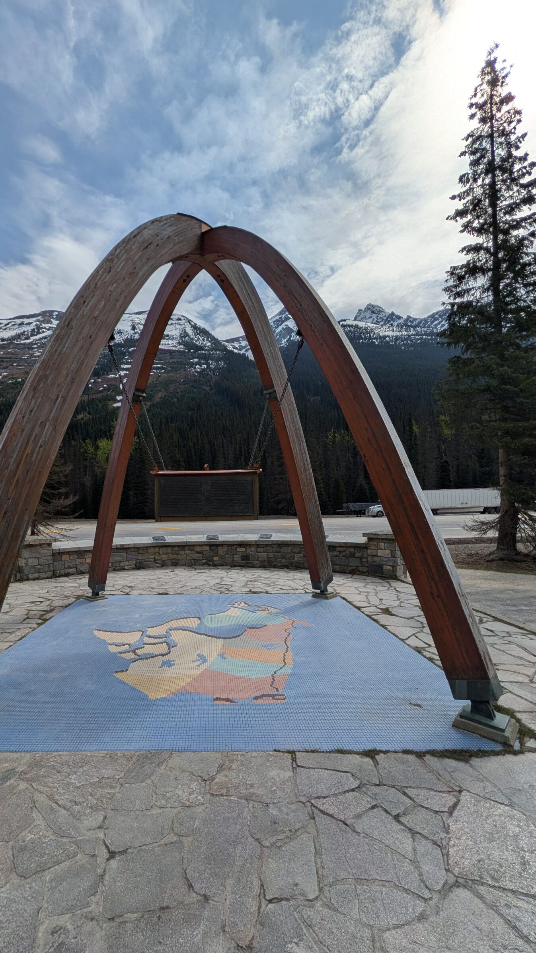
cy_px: 495
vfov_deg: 106.8
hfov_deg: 73.4
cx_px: 211
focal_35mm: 14
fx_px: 354
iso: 52
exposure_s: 1/14706
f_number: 1.7
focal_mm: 2.02
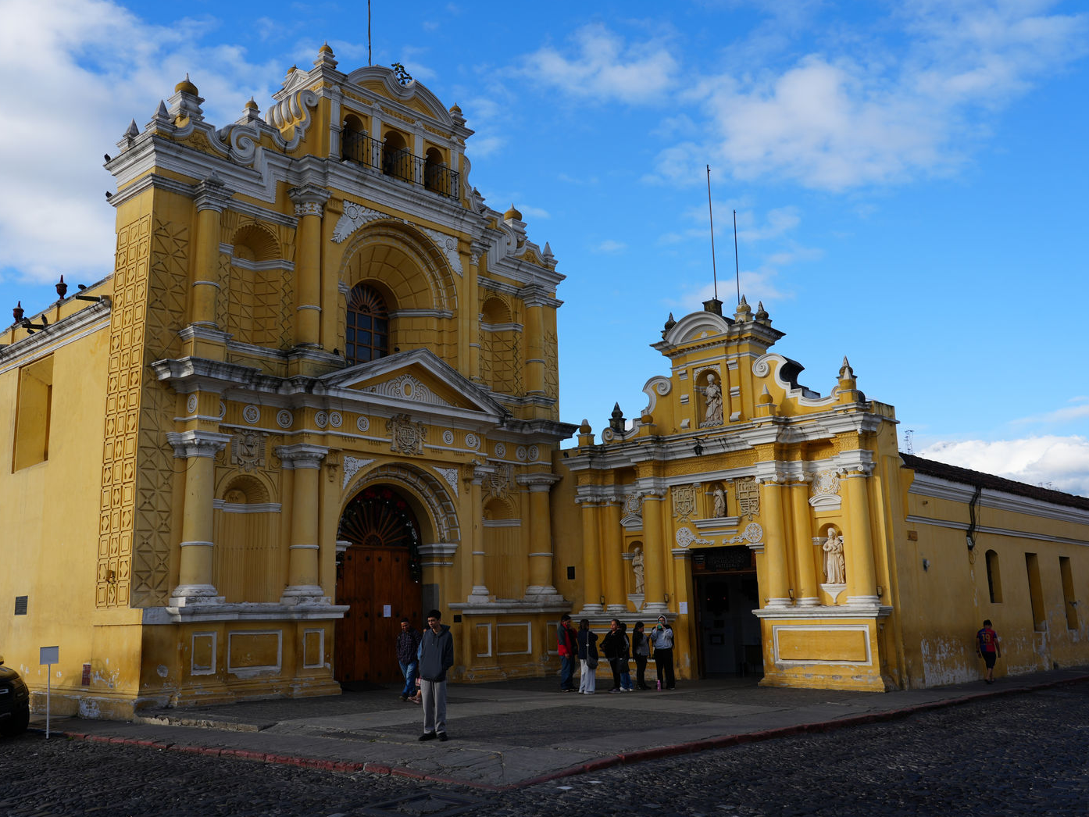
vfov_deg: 44.2
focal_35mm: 32
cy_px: 412
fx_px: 1007
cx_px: 520
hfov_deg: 56.8
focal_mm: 29
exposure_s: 1/125
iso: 100
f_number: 9
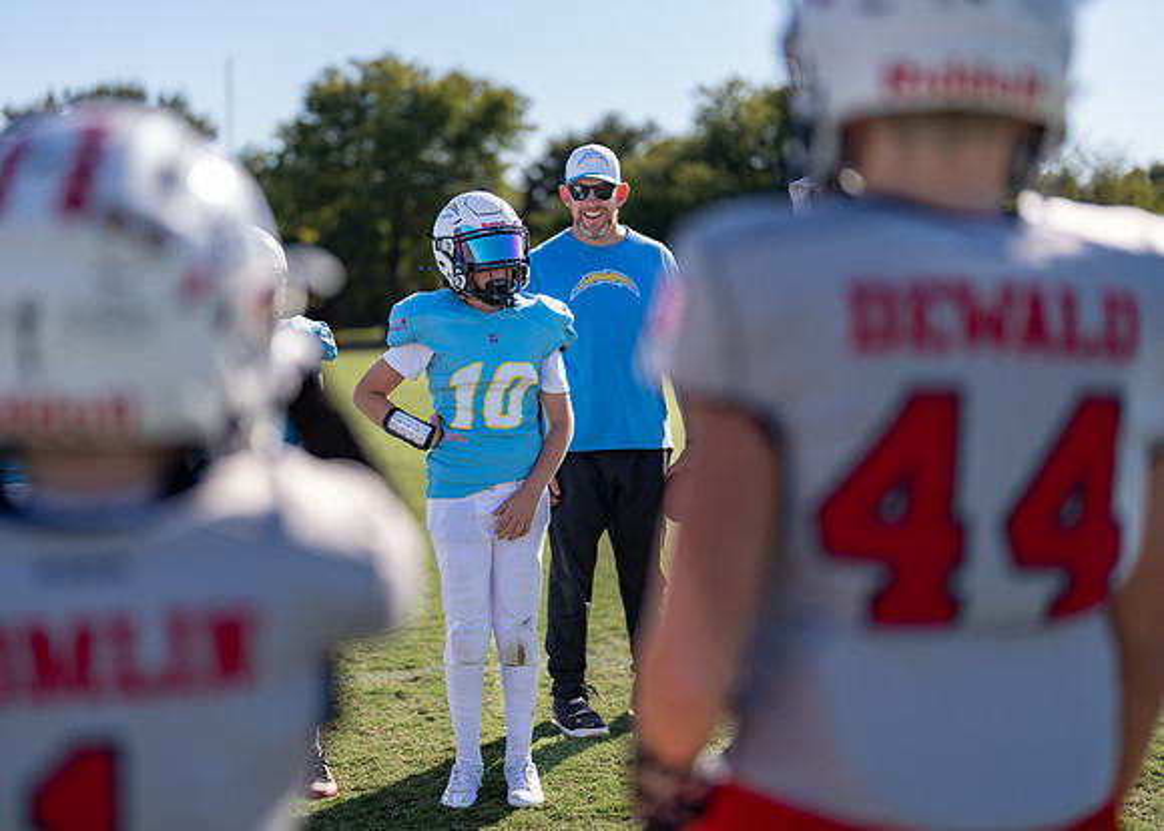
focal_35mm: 58
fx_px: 1921
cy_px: 374
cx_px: 506
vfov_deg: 24.4
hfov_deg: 33.7
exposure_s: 1/5000
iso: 100
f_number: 1.2
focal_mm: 50
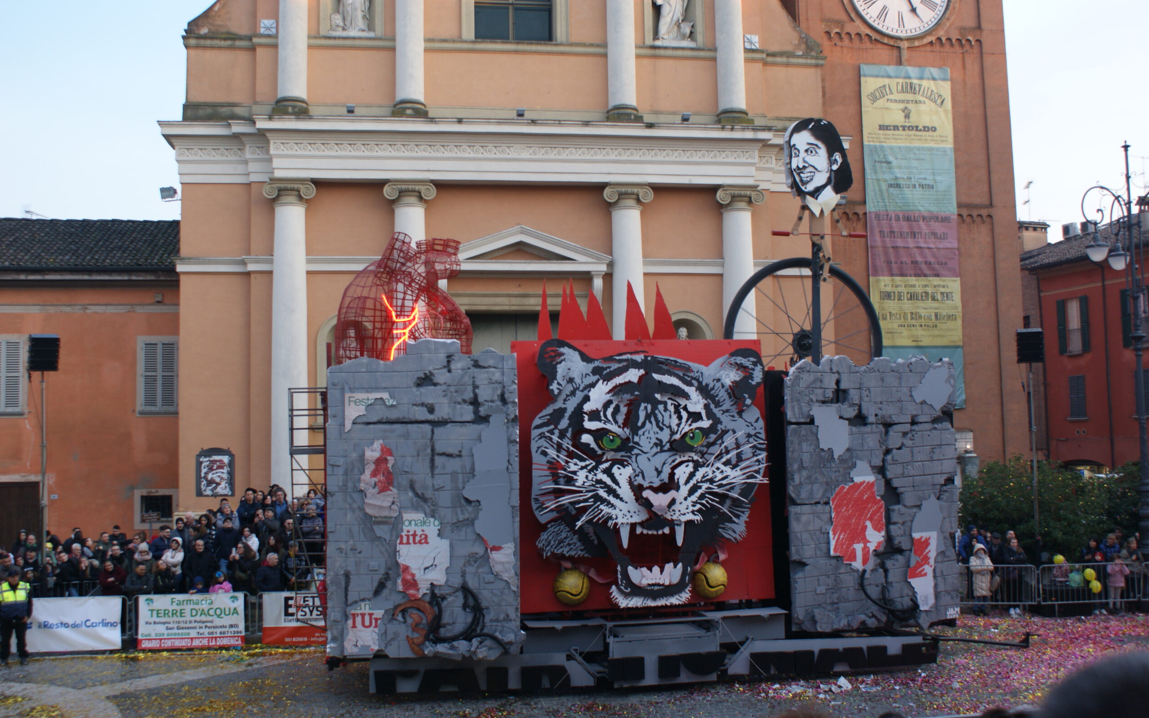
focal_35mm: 37
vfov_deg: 34.4
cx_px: 570
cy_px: 333
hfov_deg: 52.7
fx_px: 1159
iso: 200
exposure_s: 1/40
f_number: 4.5
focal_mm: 24
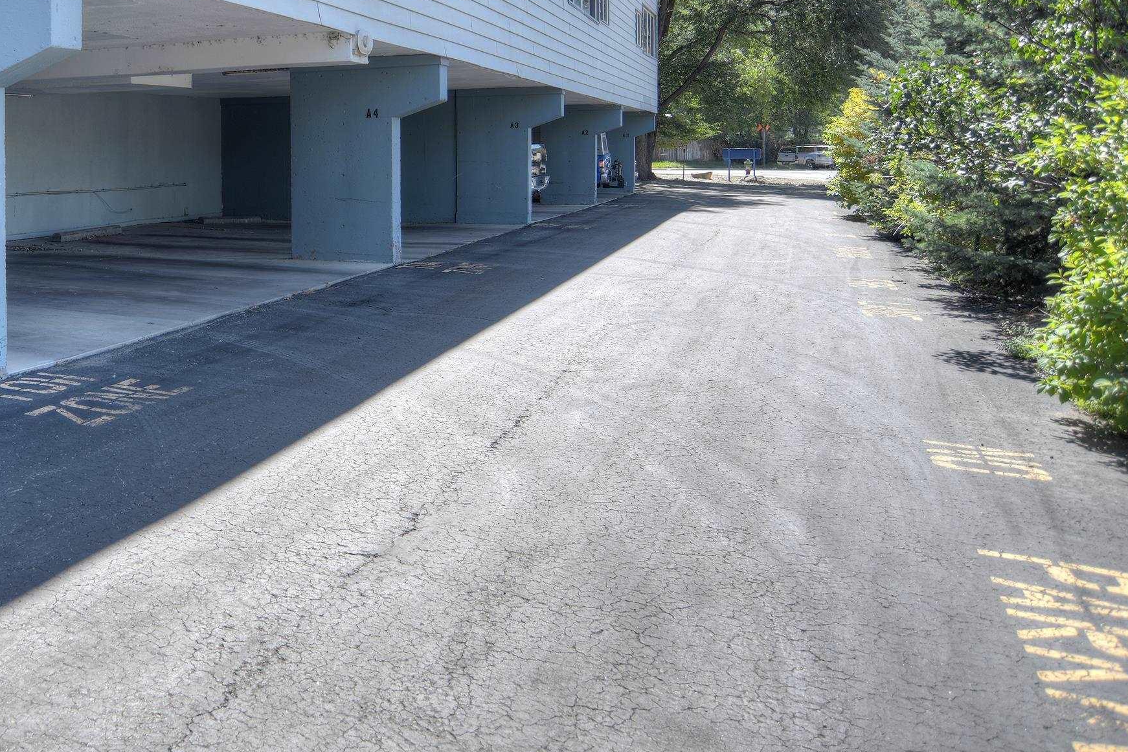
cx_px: 192
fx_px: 971
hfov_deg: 55.1
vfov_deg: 40.7
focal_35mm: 31
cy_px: 161
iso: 100
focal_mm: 18
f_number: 5.6
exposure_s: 1/320
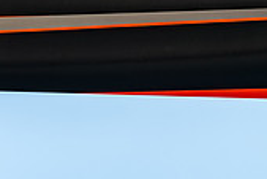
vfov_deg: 4.0
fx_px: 2568
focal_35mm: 346
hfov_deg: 5.9
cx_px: -150
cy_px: 302
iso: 100
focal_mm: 101
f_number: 3.5
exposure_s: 1/1600
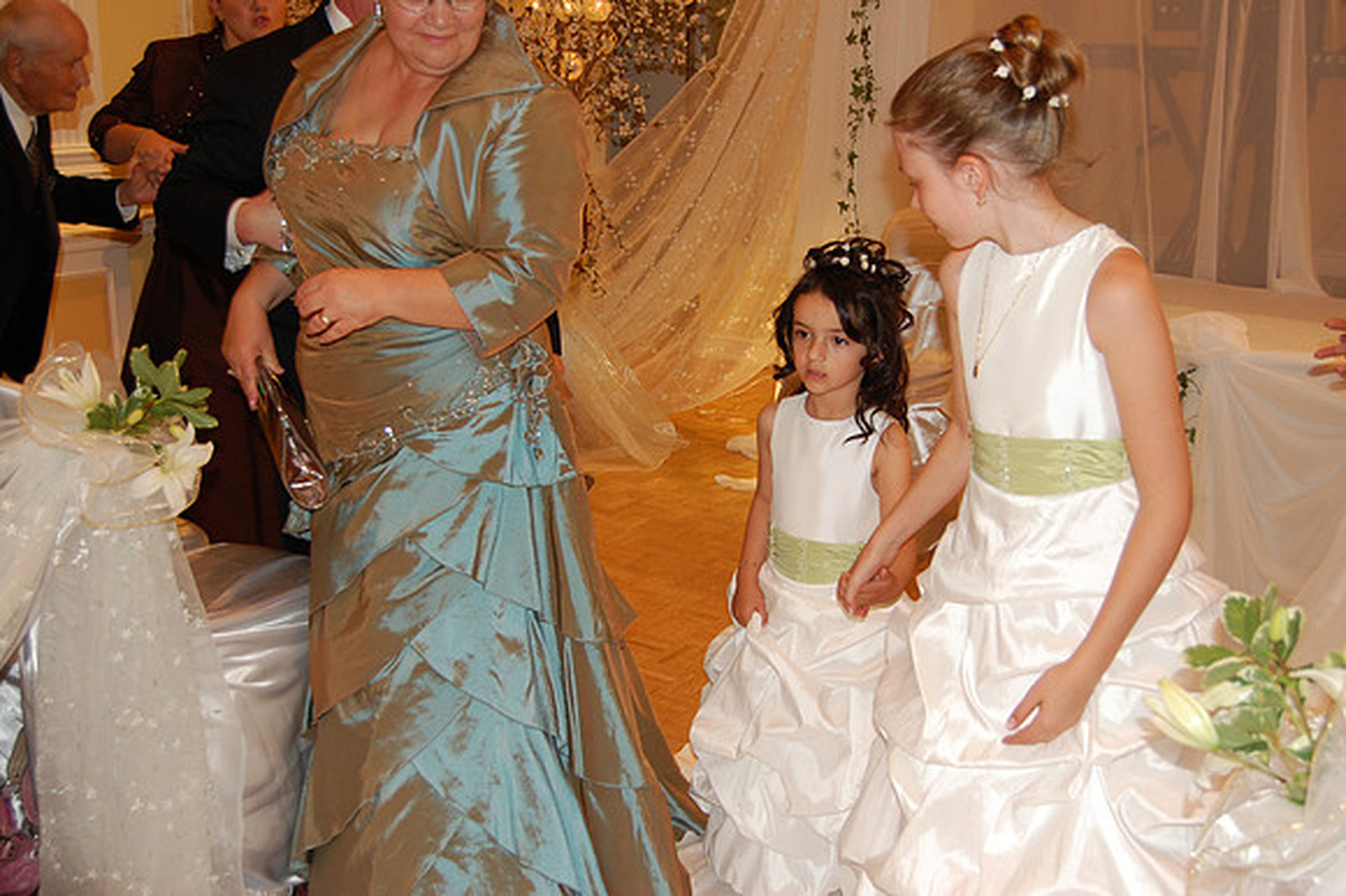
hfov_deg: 49.6
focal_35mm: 39
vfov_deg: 34.2
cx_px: 673
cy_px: 448
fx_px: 1457
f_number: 4.2
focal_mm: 26
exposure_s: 1/60
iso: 400
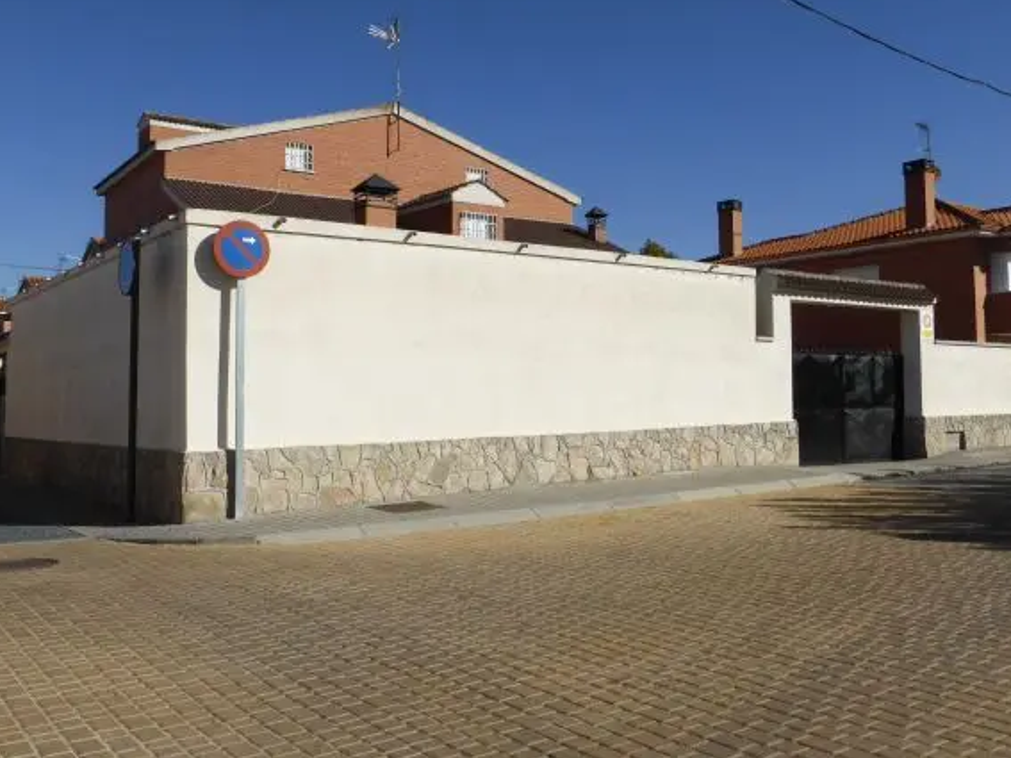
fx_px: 1022
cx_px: 514
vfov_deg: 40.6
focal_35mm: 35
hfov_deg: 52.6
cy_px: 337
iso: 100
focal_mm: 5.4
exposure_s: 1/2000
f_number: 4
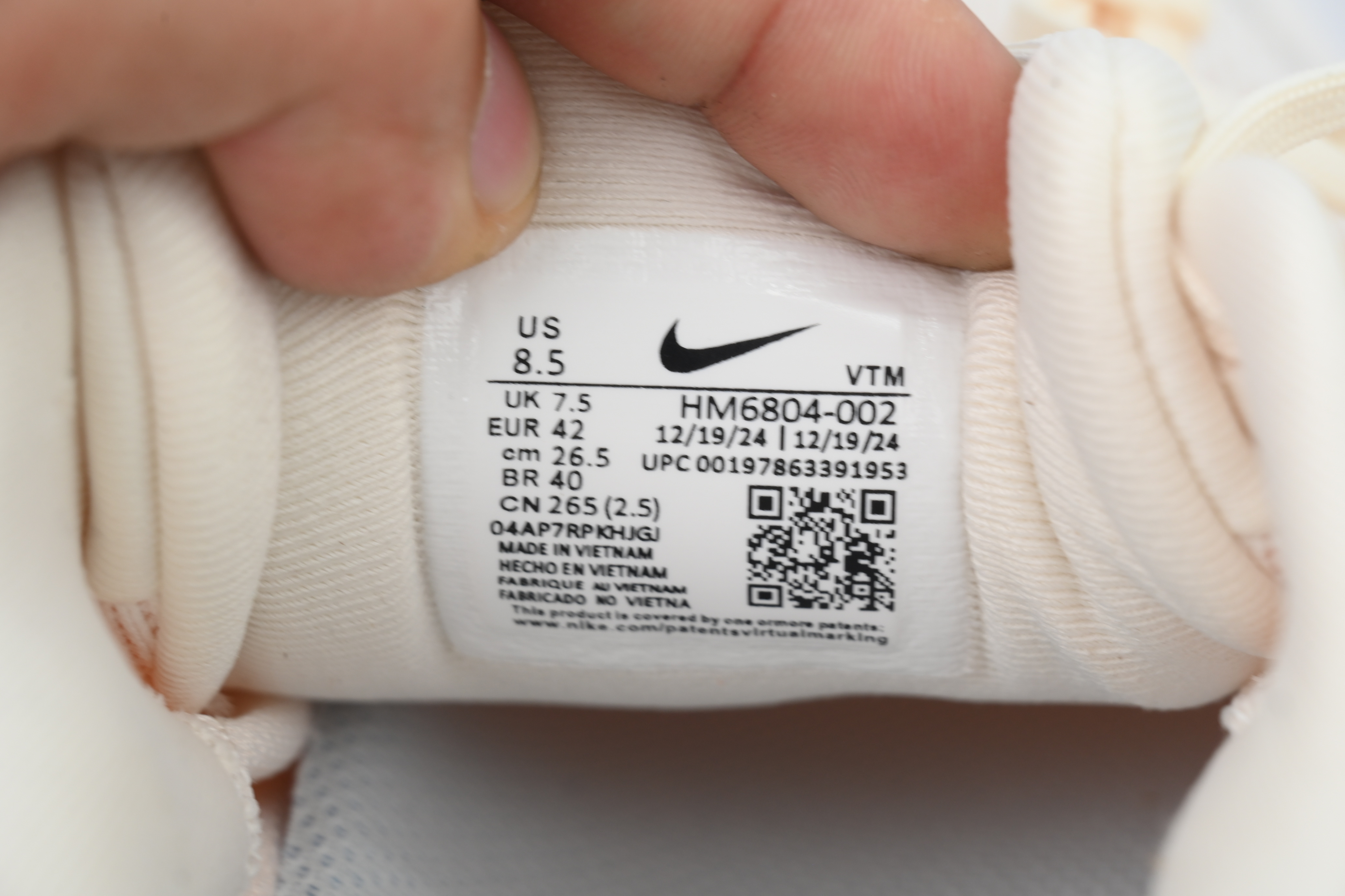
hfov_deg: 17.1
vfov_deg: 11.4
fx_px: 4483
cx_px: 672
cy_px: 448
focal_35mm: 120
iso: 400
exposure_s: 1/100
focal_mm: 120
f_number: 11
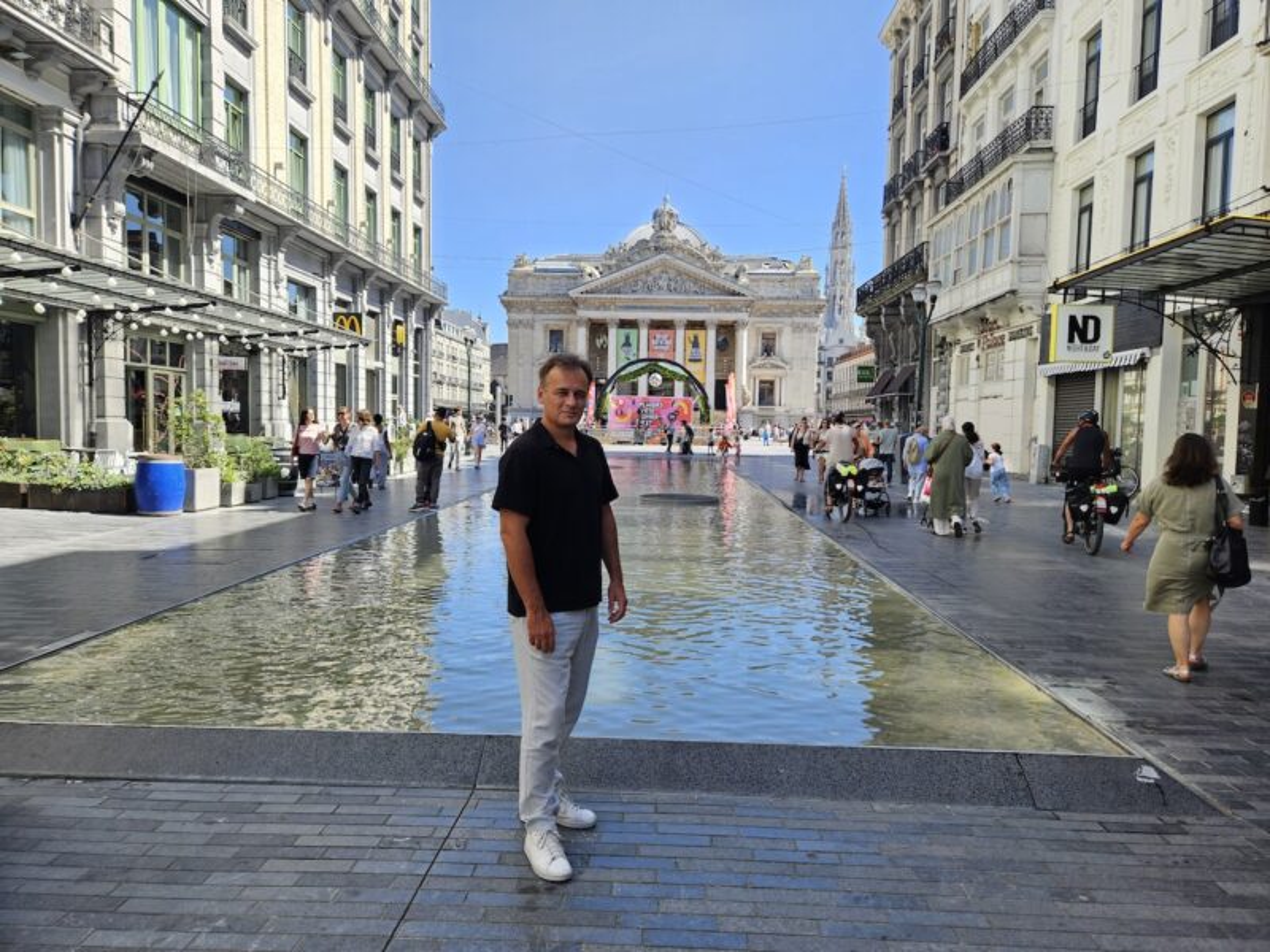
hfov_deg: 73.9
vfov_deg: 58.9
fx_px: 844
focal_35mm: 23
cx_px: 635
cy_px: 476
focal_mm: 5.4
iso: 25
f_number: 1.8
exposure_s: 1/533
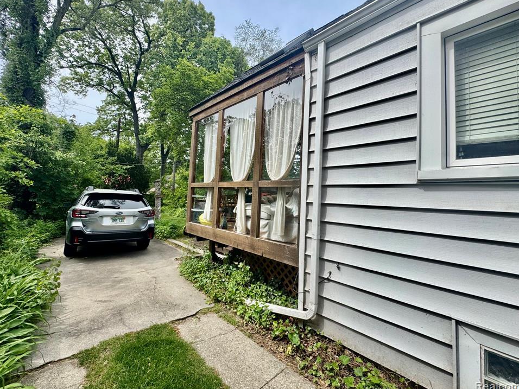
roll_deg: -1.3
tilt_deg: +5.8
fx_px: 225
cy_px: 187
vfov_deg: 81.7
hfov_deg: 98.1
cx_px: 252
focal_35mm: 15
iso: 40
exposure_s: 1/1034
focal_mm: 2.22
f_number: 2.2
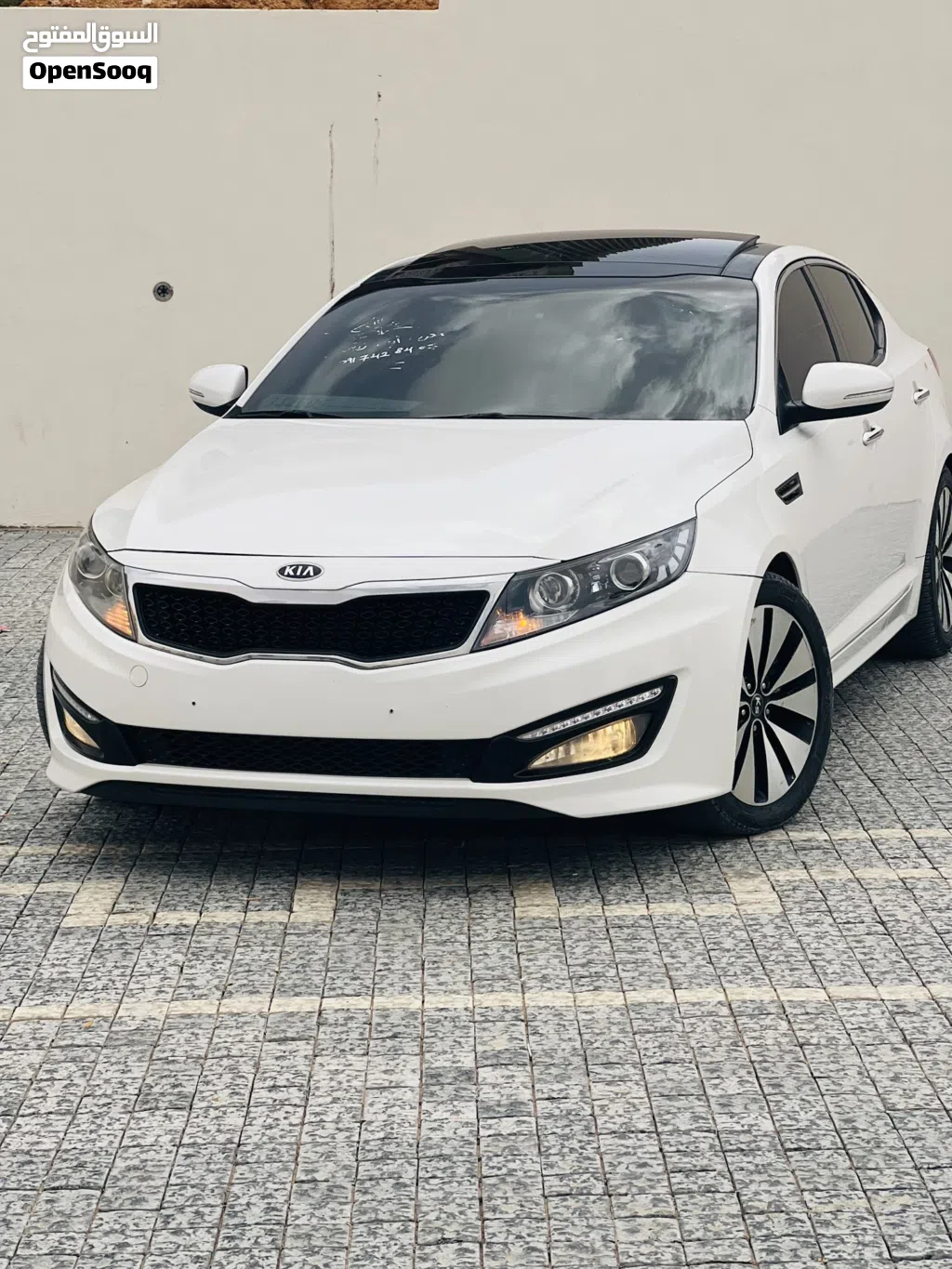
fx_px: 2823
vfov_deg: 25.3
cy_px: 634
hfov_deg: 19.1
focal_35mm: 77
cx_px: 476
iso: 32
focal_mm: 9
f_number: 2.8
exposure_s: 1/1107
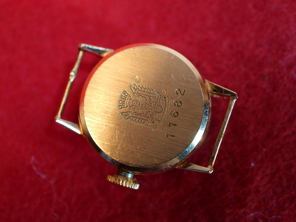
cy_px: 111
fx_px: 513
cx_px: 148
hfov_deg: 32.2
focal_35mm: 60
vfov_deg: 24.4
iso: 200
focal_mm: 30
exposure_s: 1/80
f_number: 3.5
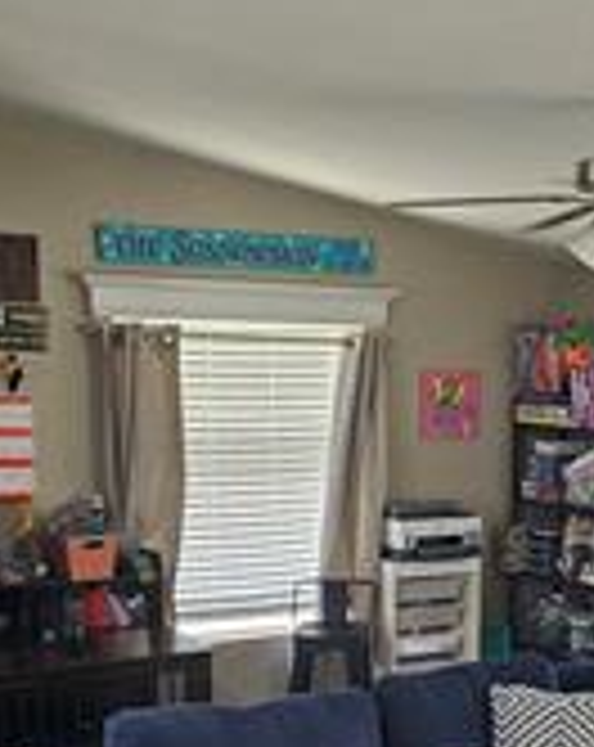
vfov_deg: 30.1
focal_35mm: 61
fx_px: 1345
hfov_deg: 24.5
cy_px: 628
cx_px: 468
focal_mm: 6.3
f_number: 1.7
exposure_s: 1/120
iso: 500
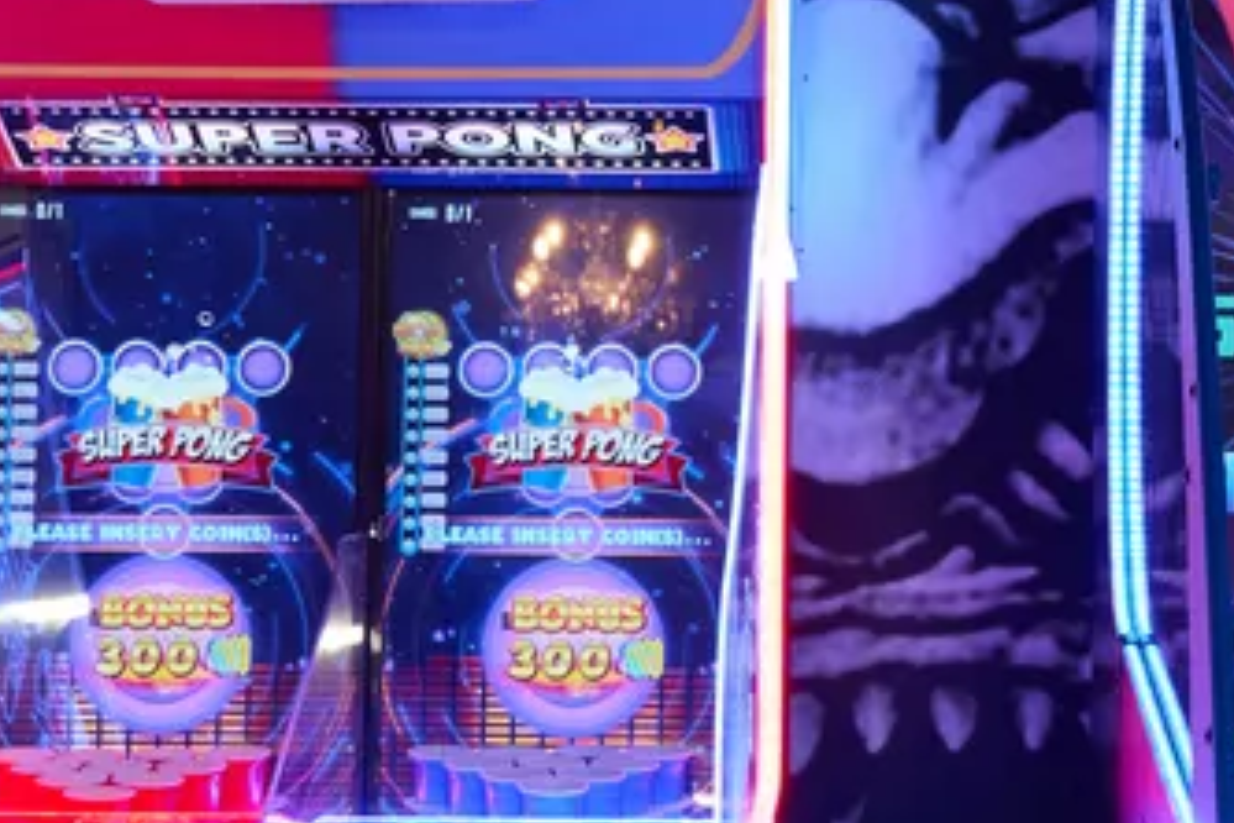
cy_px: 436
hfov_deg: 15.9
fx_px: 4391
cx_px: 945
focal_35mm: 128
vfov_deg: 10.7
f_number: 3.2
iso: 320
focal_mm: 30.5
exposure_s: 1/80
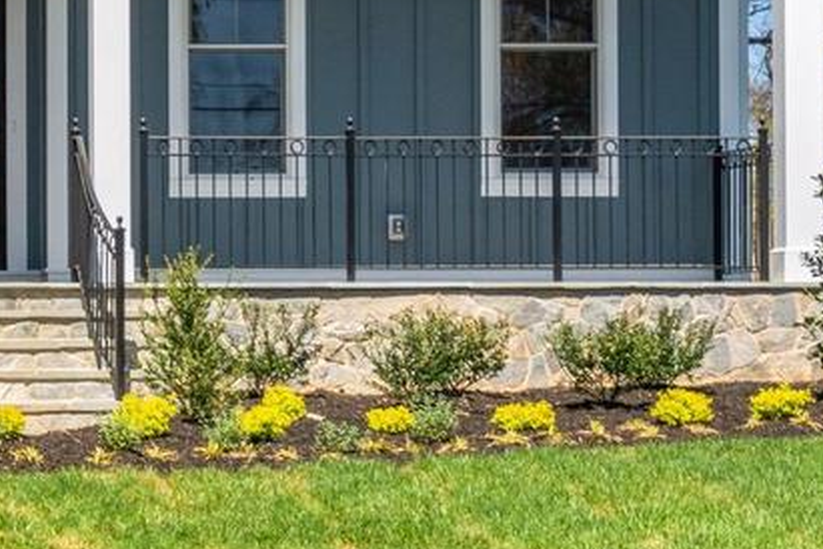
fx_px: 2720
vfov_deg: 11.1
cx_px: -208
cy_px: -274
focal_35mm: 119
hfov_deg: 16.4
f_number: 13
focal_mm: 34
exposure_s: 1/400
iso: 250
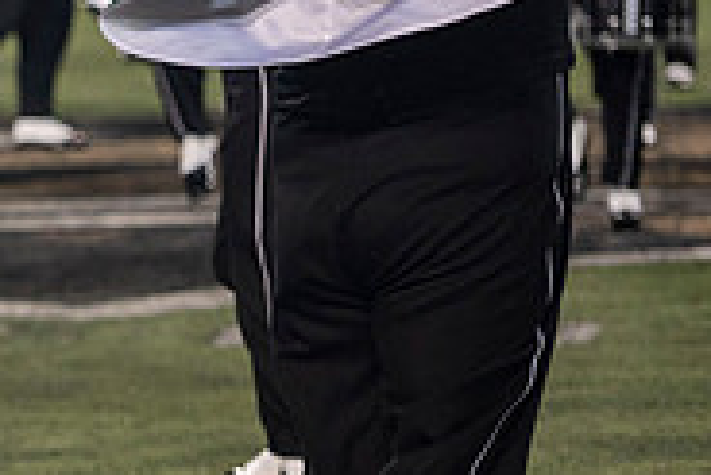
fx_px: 7214
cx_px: -394
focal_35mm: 365
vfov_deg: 3.8
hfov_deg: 5.6
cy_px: 66
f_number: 2.8
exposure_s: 1/500
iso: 1000
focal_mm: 116
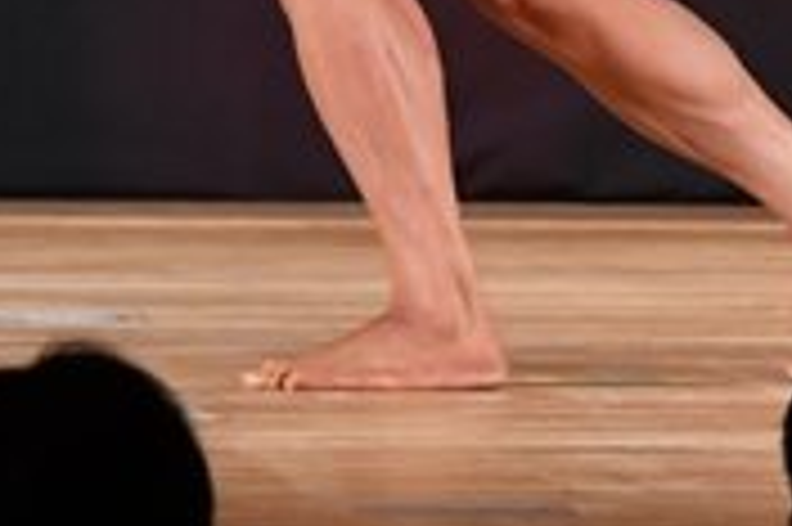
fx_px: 21803
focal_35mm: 992
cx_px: 1573
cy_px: -445
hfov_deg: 2.1
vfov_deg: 1.4
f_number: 5.6
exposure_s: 1/400
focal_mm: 150
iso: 3600
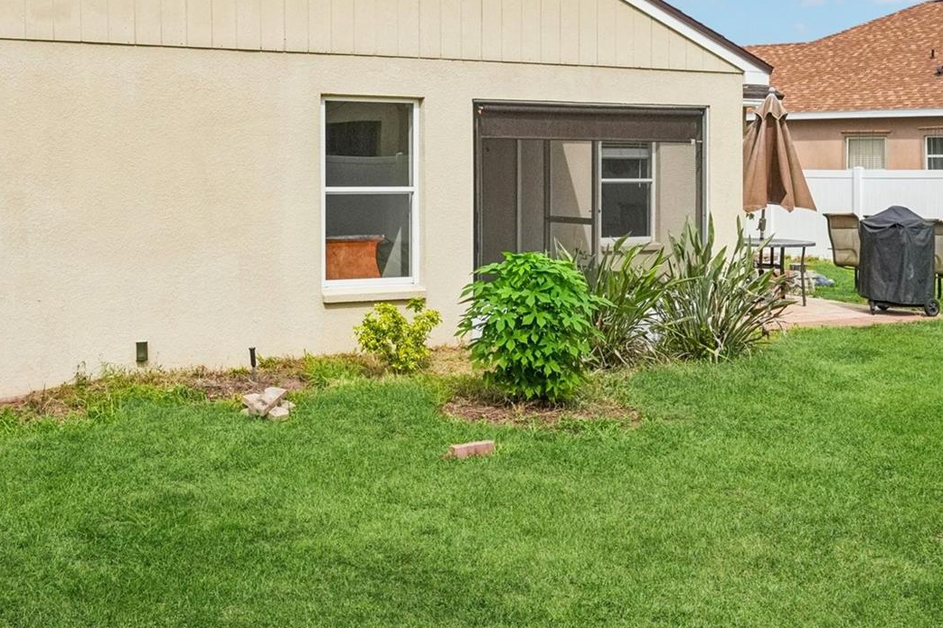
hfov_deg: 42.3
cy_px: 196
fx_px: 1205
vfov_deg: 29.0
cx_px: 338
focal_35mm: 46
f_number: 8
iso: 800
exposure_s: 1/5000
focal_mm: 20
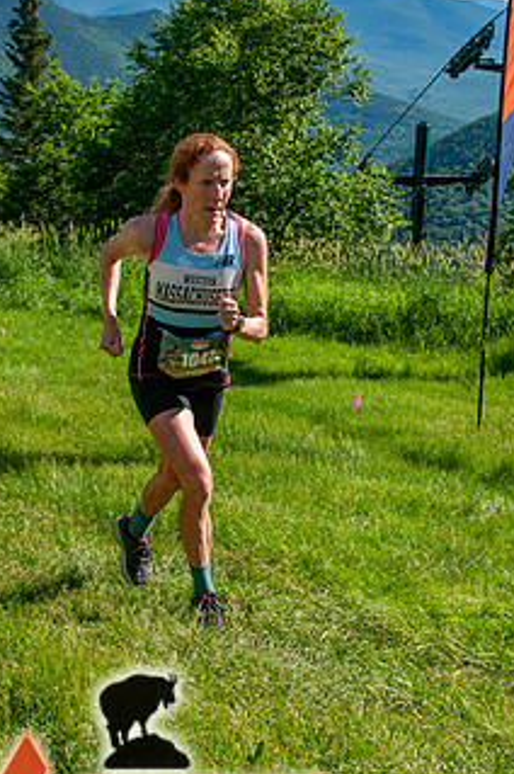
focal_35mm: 72
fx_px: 1545
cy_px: 398
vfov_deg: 28.1
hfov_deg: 18.9
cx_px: 285
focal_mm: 34
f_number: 8
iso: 200
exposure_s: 1/400
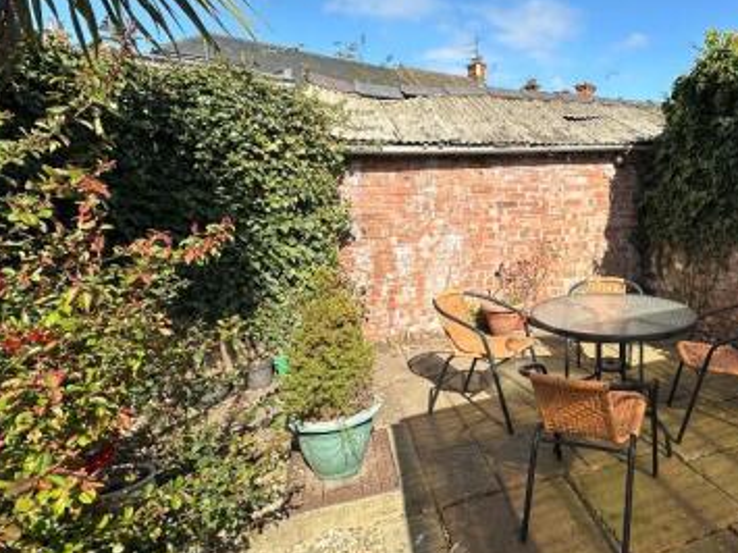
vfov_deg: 58.8
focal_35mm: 23
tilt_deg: -7.2
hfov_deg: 69.6
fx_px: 490
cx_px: 544
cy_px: 263
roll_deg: +1.5
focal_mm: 2.22
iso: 40
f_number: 2.2
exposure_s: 1/1618
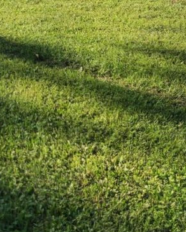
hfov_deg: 16.6
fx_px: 578
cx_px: -96
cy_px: -34
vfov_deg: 21.4
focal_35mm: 84
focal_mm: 5.4
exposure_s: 1/1225
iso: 20
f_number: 1.8
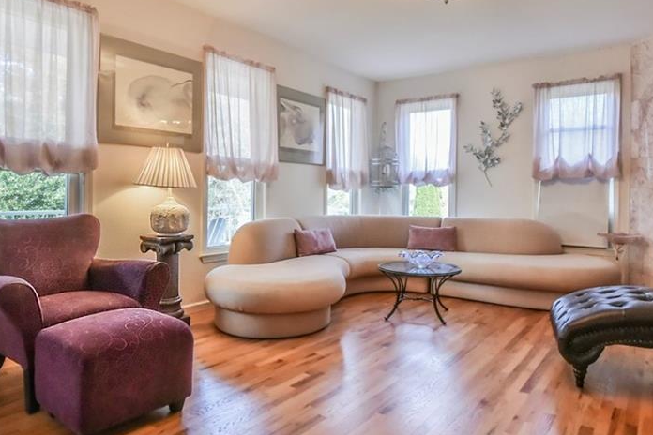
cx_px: 349
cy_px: 202
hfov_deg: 71.4
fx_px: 453
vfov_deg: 51.2
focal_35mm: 25
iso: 4000
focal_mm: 17
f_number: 11
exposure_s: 1/125
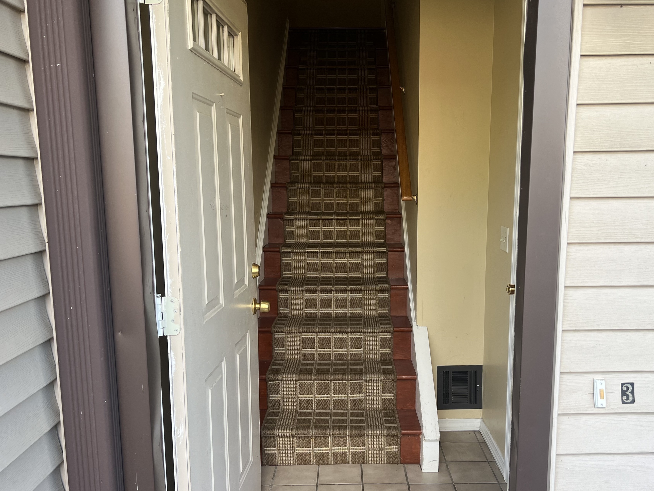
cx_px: 353
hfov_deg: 58.3
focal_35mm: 31
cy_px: 265
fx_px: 586
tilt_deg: -8.3
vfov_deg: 45.4
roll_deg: +1.0
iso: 40
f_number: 1.5
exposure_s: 1/208
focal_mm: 5.7
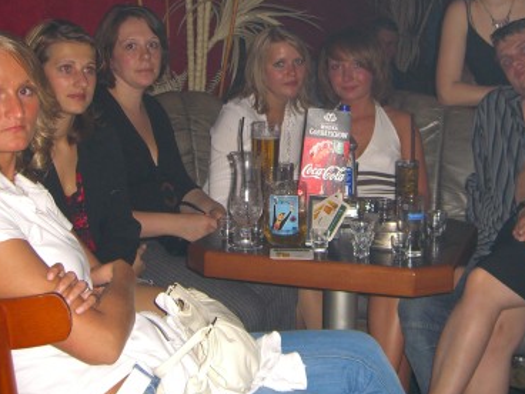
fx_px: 940
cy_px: 106
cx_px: 290
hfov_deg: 31.2
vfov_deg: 23.4
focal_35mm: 62
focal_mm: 7.9
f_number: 2.8
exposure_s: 1/60
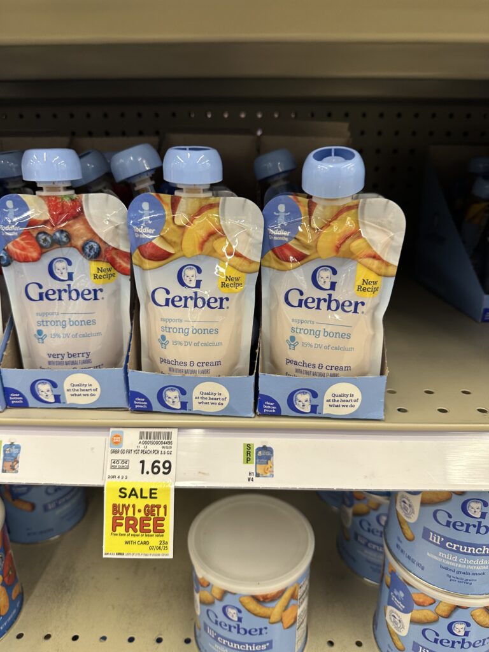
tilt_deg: -20.5
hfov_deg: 56.8
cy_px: 326
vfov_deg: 71.6
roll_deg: -2.5
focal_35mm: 24
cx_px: 244
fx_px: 452
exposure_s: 1/64
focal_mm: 6.86
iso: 160
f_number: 1.78
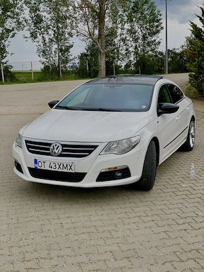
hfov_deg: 28.0
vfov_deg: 36.8
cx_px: 102
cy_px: 136
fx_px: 409
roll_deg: -1.0
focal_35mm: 52
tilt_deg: -7.5
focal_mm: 6
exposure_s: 1/1115
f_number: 2
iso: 20
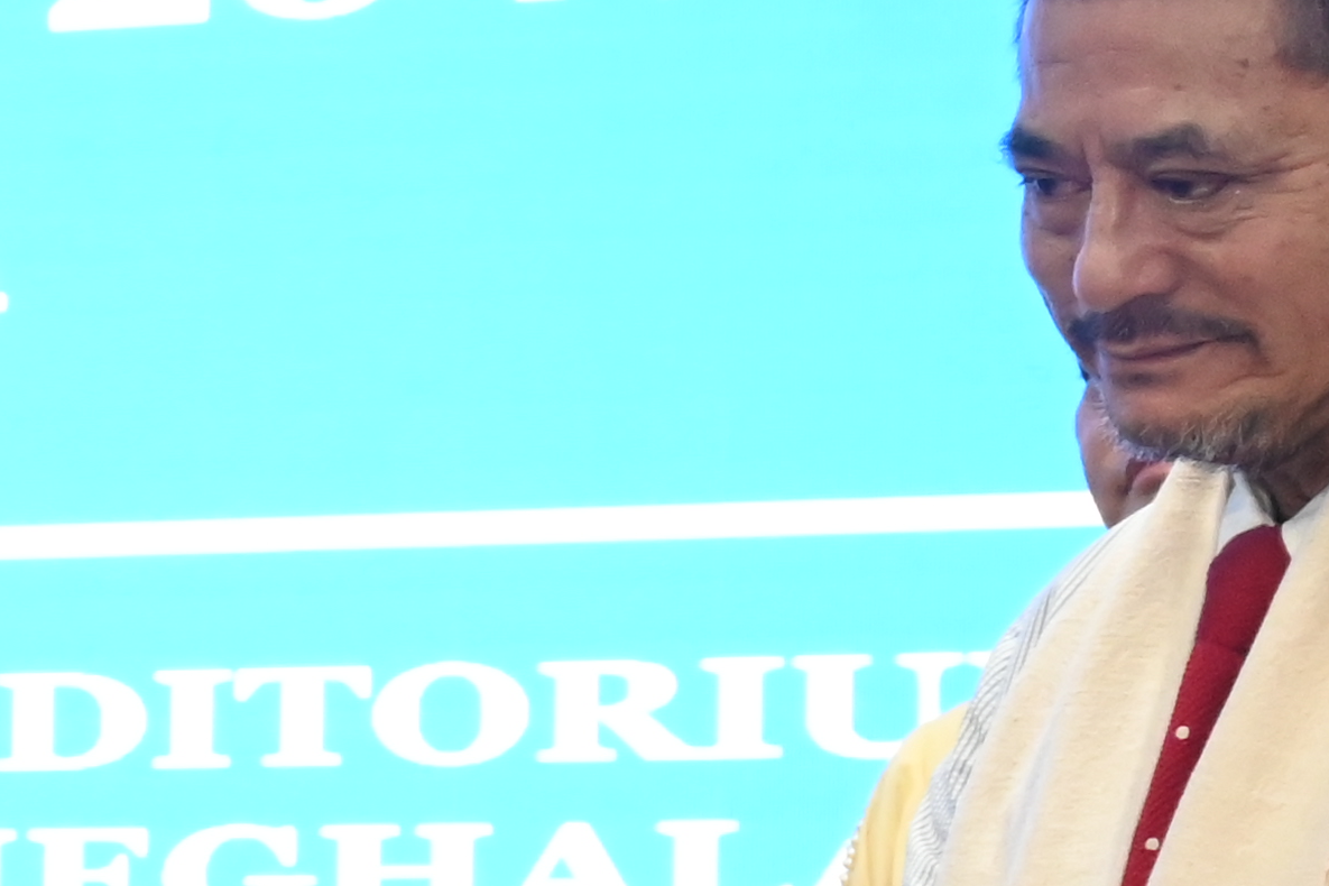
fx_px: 5742
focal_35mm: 156
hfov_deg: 11.1
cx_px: -1859
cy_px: 1291
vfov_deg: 8.6
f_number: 5
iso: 5000
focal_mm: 30.5
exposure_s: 1/125
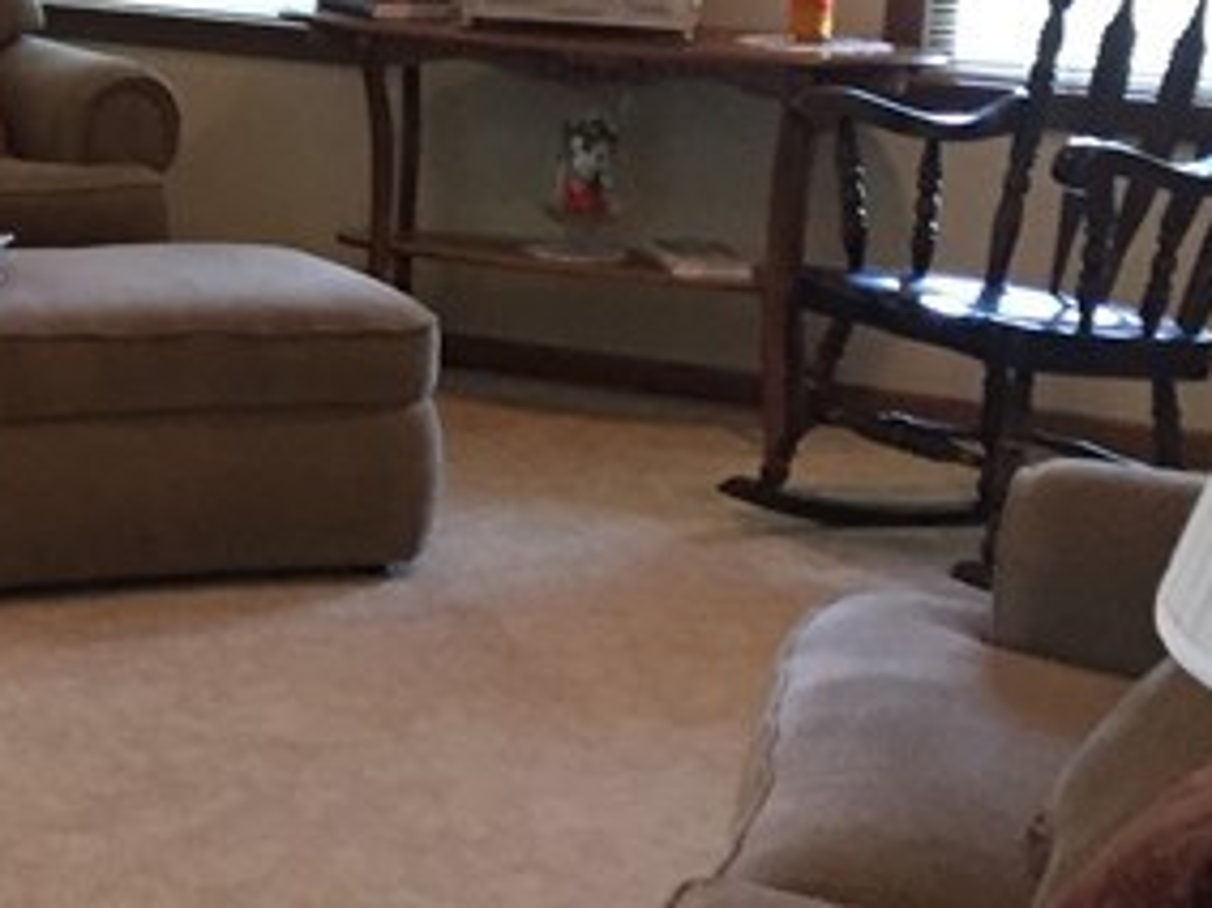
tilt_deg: -8.9
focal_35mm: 105
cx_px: -390
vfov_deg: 14.0
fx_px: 3675
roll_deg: -2.0
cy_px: 154
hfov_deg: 17.5
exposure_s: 1/30
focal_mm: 4.15
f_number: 2.2
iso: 160
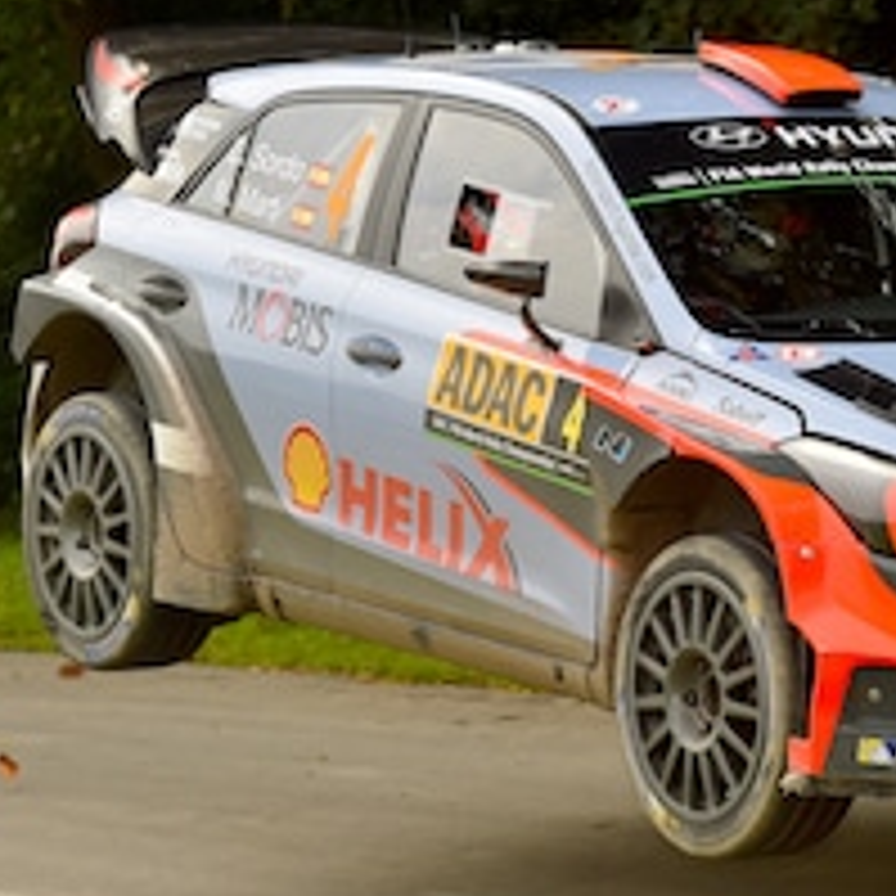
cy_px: 360
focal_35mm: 211
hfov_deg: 8.3
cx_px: 765
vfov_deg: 8.3
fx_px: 6179
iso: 800
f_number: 5.6
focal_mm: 110
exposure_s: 1/2000
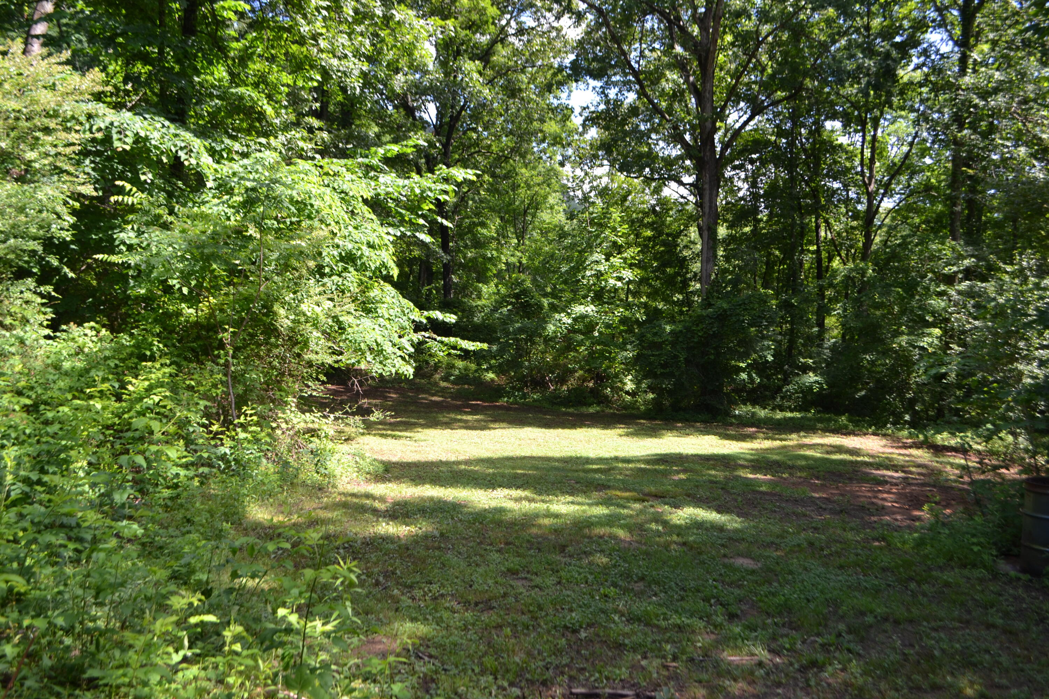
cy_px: 350
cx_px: 524
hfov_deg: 61.9
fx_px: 874
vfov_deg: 43.6
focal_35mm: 30
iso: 100
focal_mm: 20
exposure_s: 1/125
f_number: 5
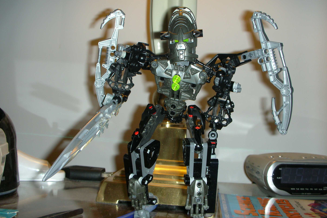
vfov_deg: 28.1
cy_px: 98
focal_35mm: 48
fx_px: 436
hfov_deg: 41.1
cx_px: 164
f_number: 3.5
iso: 50
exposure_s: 1/60.1
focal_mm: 7.7
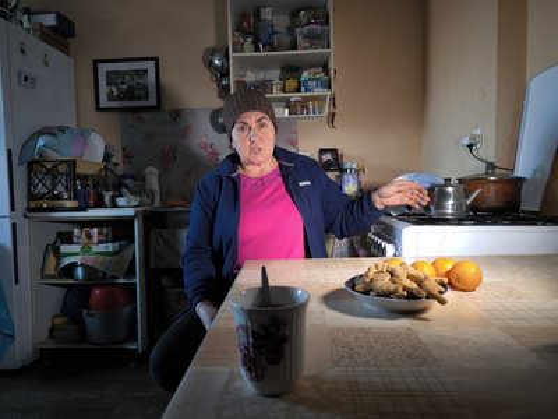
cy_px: 210
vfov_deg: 56.8
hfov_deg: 71.6
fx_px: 387
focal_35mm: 24
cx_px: 279
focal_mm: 6.92
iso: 1600
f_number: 1.9
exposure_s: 1/255
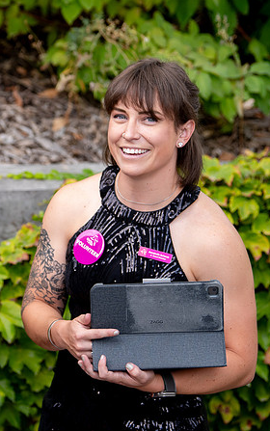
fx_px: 2868
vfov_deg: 8.6
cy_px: 162
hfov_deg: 5.4
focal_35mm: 244
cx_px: 2
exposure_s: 1/160
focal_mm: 110
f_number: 2.8
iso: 200
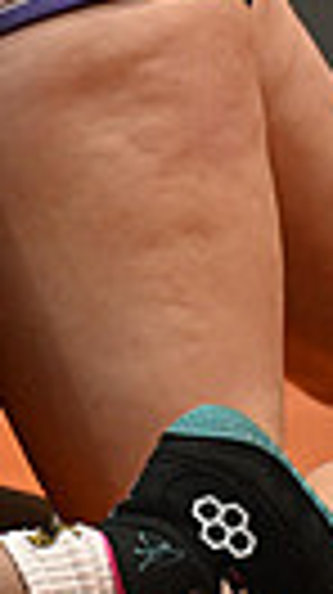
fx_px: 8672
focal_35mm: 551
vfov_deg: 3.9
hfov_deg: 2.2
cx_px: -855
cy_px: 56
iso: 3200
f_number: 2.8
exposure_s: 1/960
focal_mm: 120
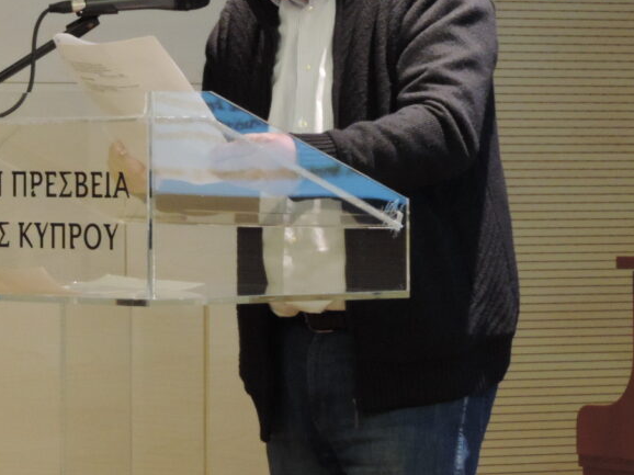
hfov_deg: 7.7
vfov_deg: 5.8
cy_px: 99
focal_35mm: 257
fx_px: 4705
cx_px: 205
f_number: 4.4
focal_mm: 25.8
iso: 800
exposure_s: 1/20
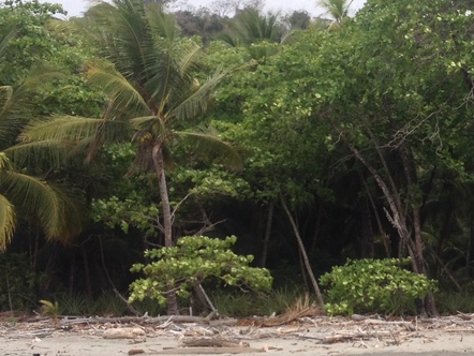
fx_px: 1302
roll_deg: +0.8
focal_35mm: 95
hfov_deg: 20.1
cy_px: 188
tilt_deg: +4.9
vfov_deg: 15.6
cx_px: 461
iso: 50
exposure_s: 1/1493
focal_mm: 4.28
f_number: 2.4
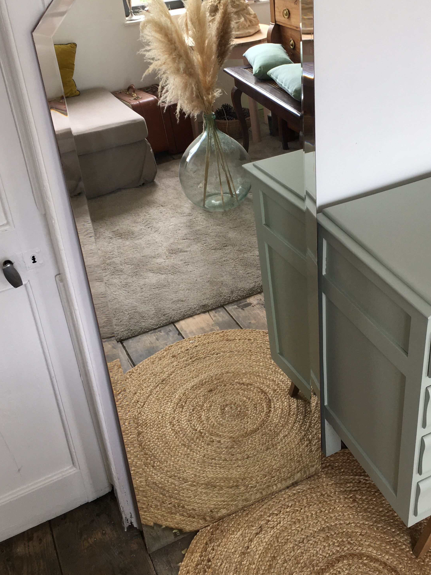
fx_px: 664
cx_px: 268
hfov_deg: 35.8
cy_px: 234
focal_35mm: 40
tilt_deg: -31.8
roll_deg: -0.1
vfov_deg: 46.6
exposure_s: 1/50
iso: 25
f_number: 2.2
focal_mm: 4.15
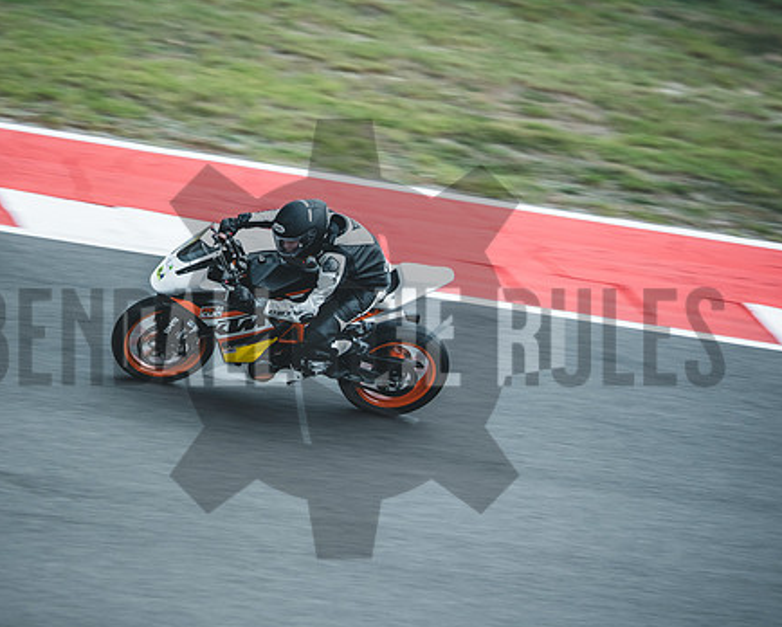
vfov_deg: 4.1
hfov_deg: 5.1
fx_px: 8710
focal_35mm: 376
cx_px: 344
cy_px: 340
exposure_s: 1/320
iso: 400
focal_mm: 200
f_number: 2
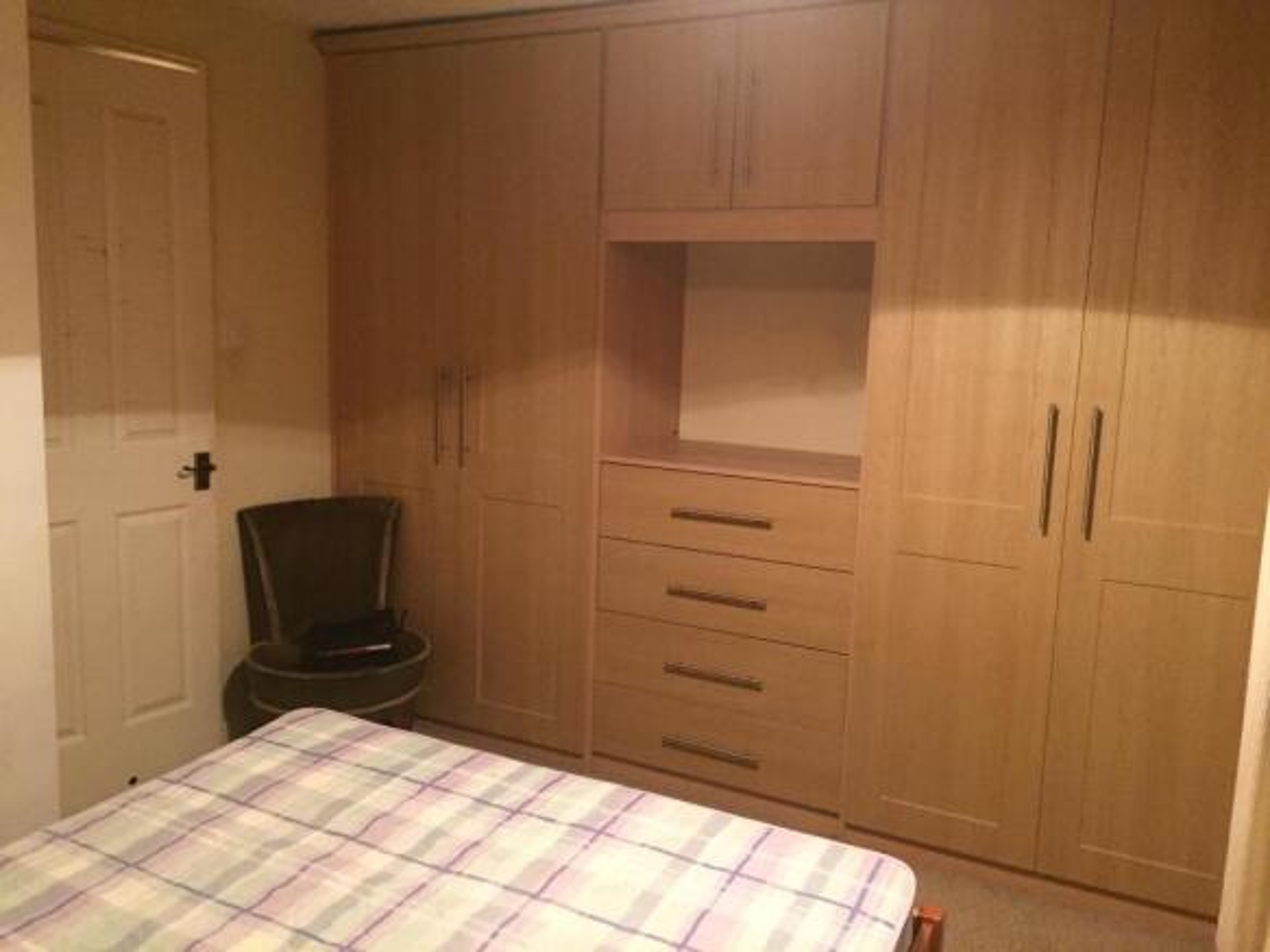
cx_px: 635
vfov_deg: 48.2
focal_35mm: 29
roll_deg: -2.0
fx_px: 1064
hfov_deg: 61.7
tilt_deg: -8.8
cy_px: 476
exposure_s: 1/15
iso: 250
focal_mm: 4.15
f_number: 2.2
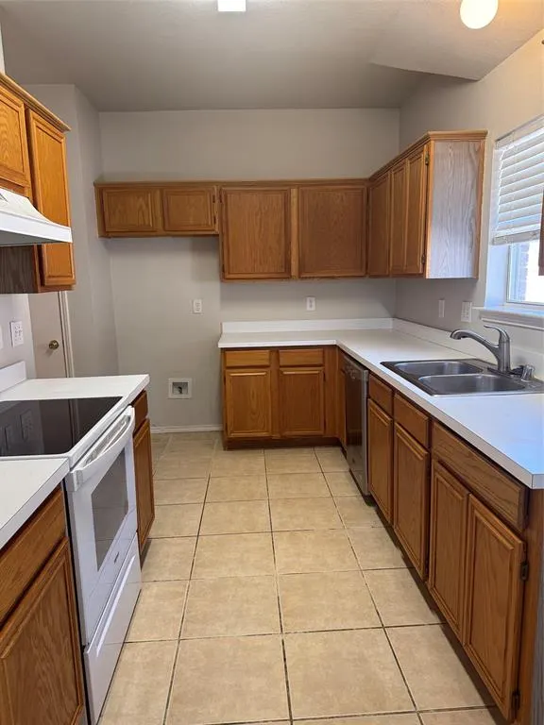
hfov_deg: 56.8
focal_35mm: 24
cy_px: 362
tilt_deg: -8.2
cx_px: 272
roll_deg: +1.2
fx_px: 503
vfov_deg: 71.6
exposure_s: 1/120
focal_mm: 6.76
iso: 160
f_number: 1.78
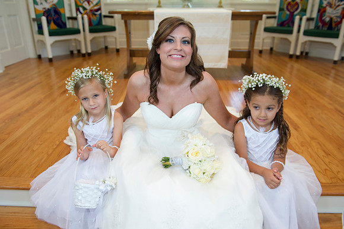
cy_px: 114
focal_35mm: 28
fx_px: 267
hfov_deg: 65.5
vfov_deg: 46.4
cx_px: 172
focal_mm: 28
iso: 800
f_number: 4
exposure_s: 1/125
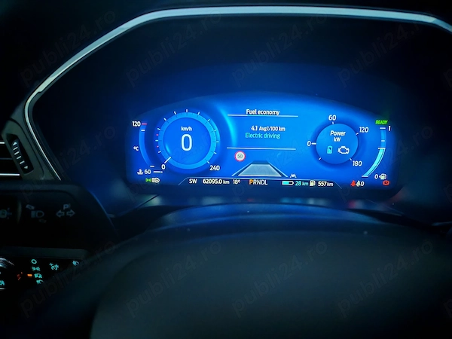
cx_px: 226
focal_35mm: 25
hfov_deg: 69.4
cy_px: 170
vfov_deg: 54.9
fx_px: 326
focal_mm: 5.3
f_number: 1.9
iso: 2500
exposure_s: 1/53
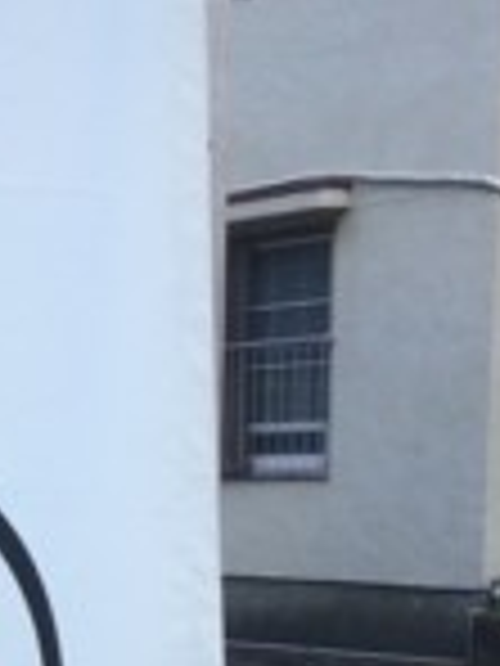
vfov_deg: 21.2
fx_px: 1695
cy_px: 716
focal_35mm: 88
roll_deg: +2.0
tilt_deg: -9.1
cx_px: -158
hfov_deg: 15.9
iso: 32
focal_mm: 4.15
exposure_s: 1/533
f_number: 2.2
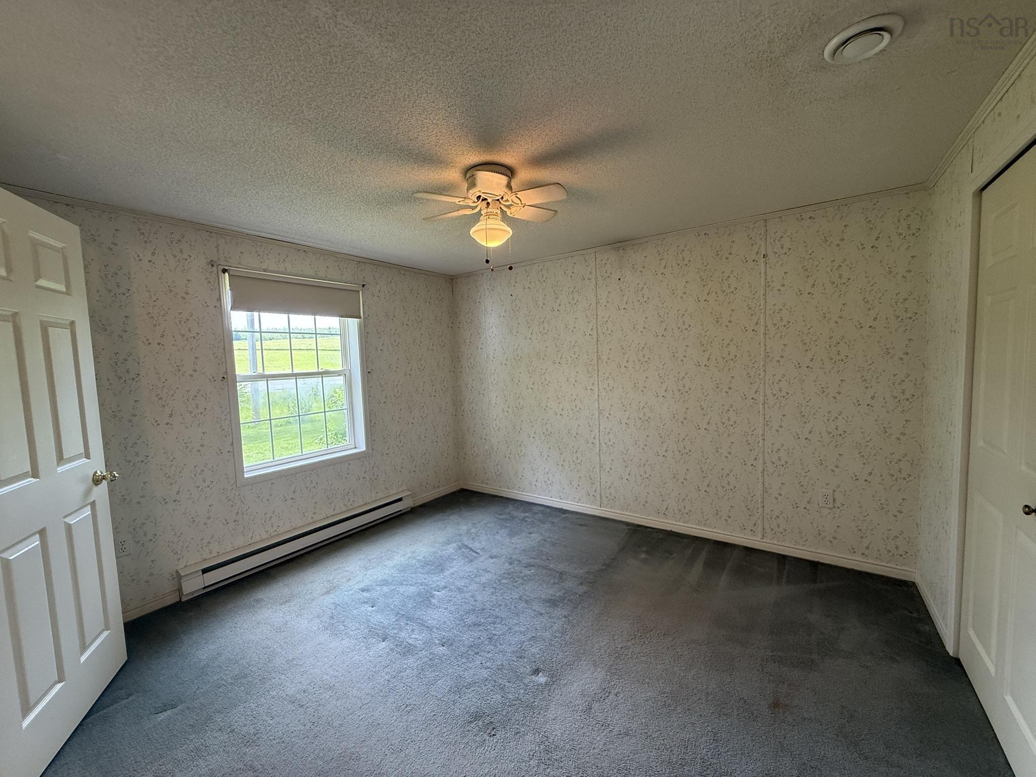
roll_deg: +1.2
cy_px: 388
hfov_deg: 102.1
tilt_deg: -3.5
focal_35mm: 14
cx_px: 518
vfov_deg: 85.7
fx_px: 419
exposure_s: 1/120
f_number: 2.2
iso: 160
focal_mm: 2.22
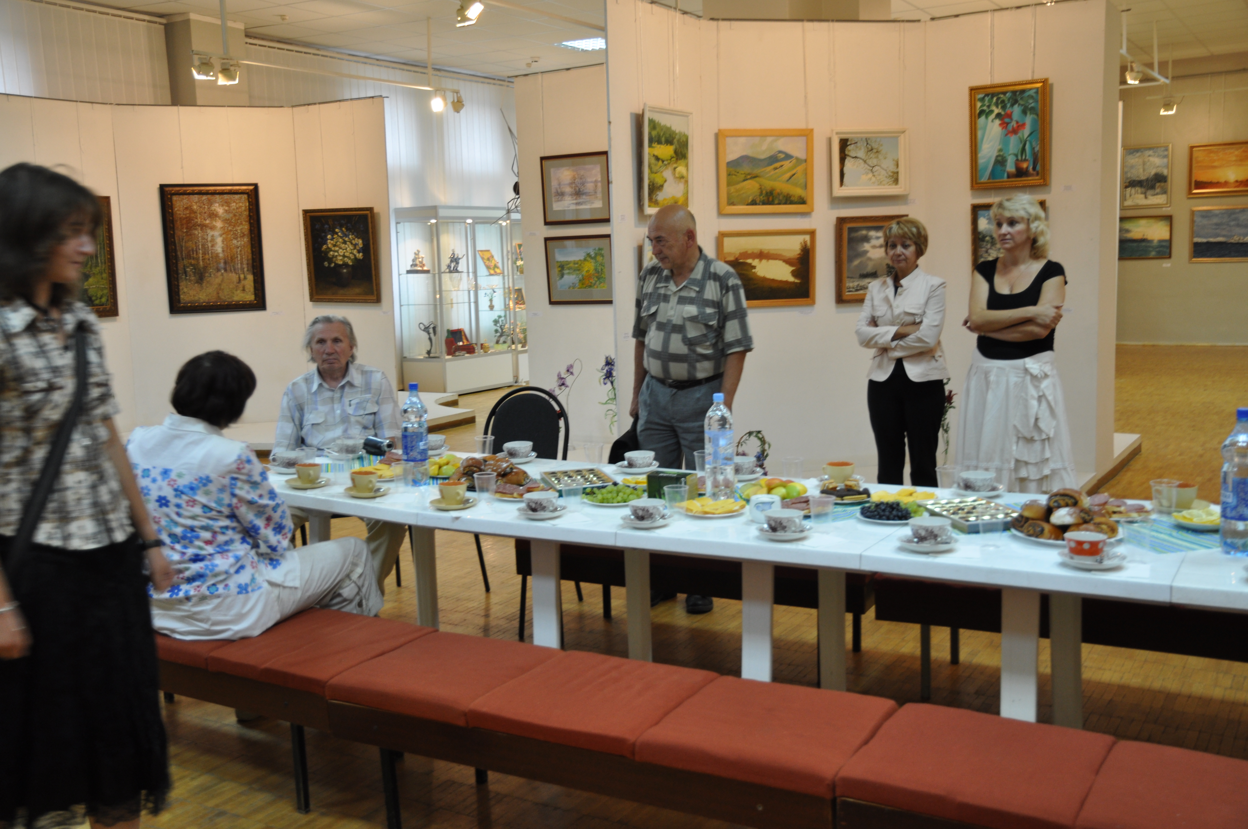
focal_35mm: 33
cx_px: 624
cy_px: 414
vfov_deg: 39.9
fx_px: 1143
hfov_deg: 57.3
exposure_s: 1/25
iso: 400
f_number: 4.5
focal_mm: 22
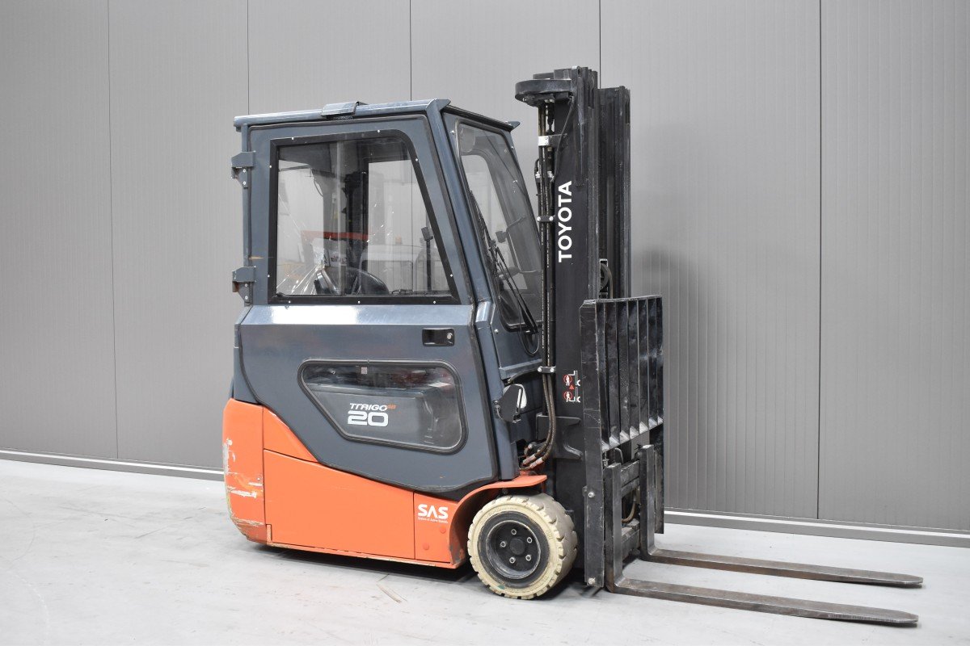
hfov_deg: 51.3
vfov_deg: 35.5
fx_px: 1010
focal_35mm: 38
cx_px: 485
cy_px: 323
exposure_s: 1/25
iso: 1250
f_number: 5
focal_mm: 25
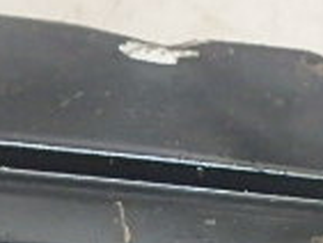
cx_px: 197
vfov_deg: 13.4
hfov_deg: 20.6
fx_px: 887
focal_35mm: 95
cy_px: 486
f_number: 3.5
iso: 800
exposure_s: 1/60
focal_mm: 3.7
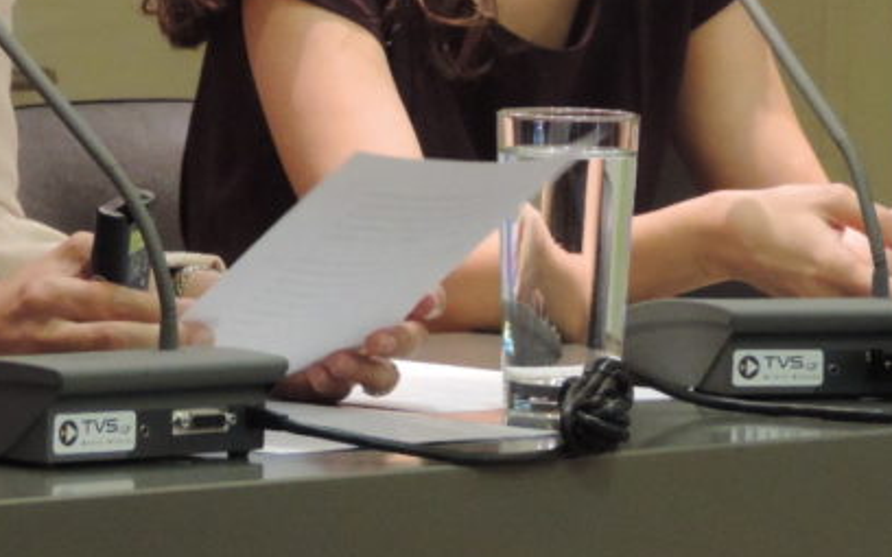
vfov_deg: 3.2
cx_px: 44
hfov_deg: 5.1
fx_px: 10016
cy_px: -81
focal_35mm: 412
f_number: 4.4
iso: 800
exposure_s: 1/20
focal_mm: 27.6
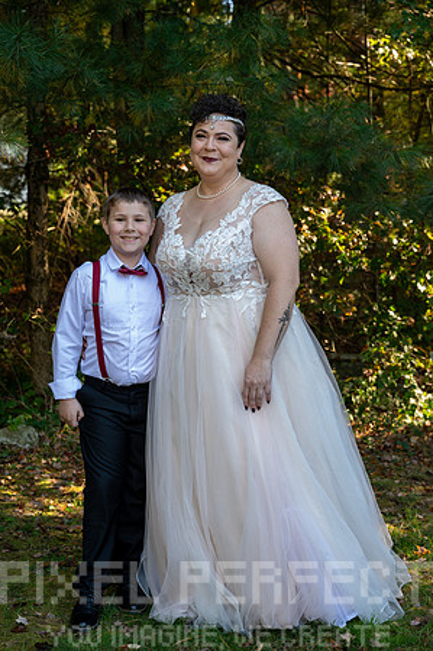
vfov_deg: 35.1
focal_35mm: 57
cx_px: 216
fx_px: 1031
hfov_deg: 23.7
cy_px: 326
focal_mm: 57
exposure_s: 1/200
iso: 720
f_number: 4.5
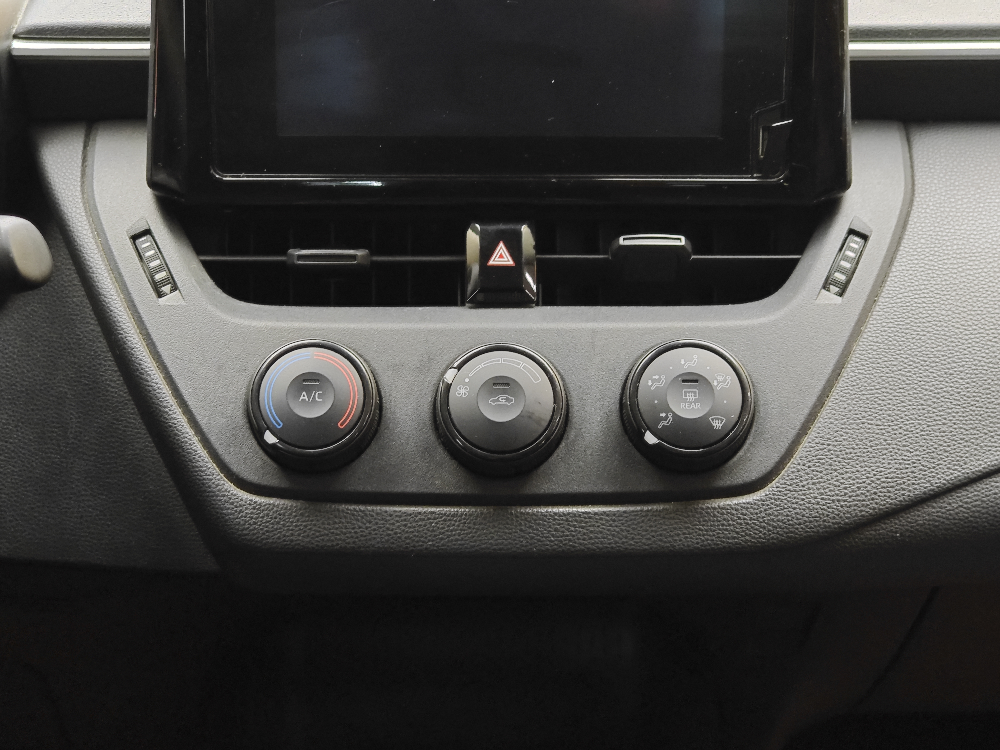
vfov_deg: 19.6
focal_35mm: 75
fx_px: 2167
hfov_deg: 26.0
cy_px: 375
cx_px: 500
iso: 500
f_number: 1.8
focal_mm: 9.87
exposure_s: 1/20
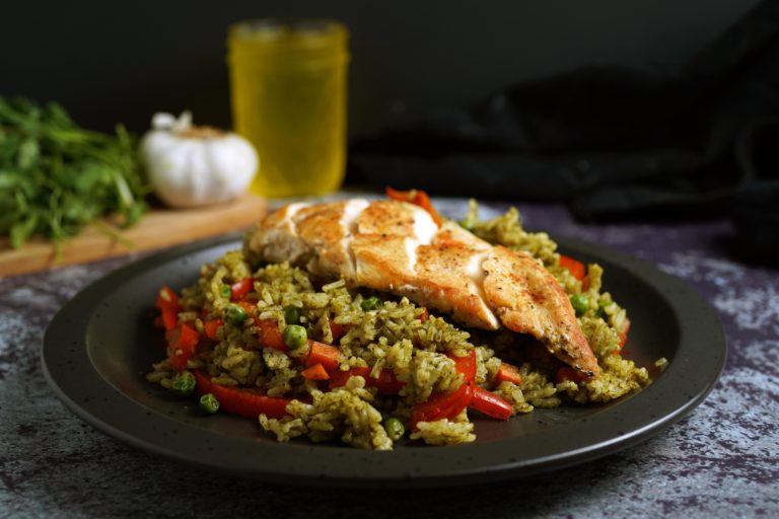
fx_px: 1082
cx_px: 390
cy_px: 260
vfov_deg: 27.0
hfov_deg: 39.6
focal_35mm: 50
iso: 100
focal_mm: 50
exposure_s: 1/100
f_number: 4.5
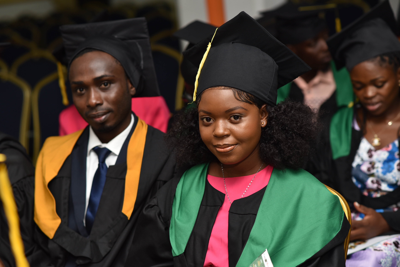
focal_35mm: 85
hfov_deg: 23.9
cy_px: 134
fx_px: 944
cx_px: 200
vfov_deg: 16.1
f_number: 2.8
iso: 400
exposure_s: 1/200
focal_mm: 85
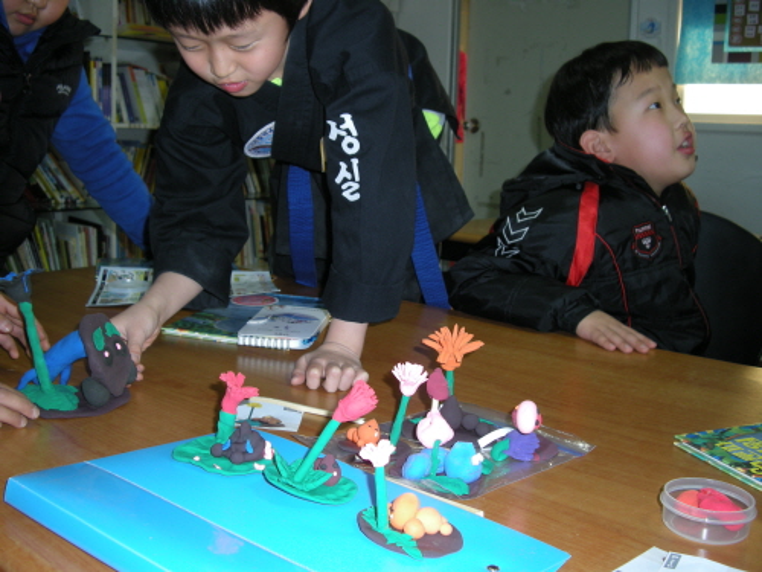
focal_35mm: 37
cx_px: 381
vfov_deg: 38.7
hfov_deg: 50.1
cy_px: 286
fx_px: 814
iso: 64
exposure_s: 1/30
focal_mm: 7.9
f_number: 2.8
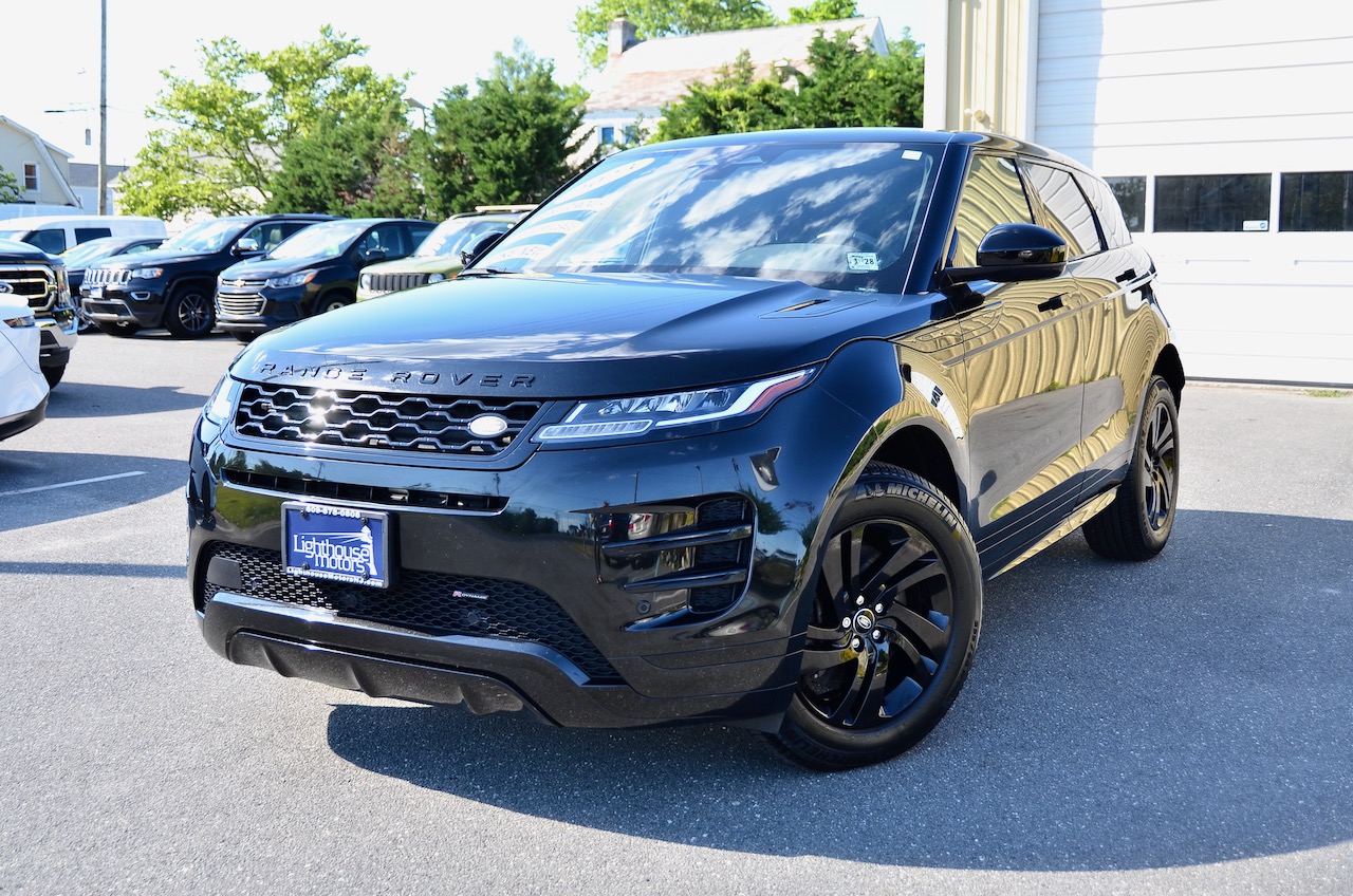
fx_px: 1463
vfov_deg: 34.1
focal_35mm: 39
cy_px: 448
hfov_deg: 49.6
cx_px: 676
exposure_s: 1/400
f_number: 3.8
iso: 200
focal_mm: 26
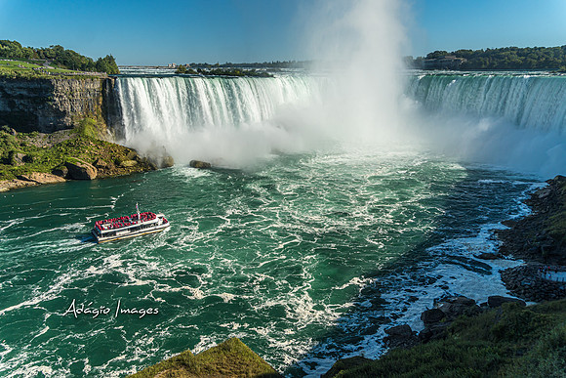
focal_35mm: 28
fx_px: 438
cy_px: 189
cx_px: 283
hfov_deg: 65.8
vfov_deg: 46.7
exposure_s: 1/640
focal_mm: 18
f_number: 5.6
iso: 100
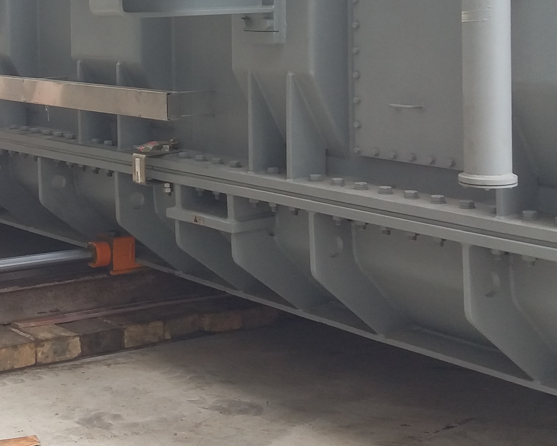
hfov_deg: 25.9
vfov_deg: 20.8
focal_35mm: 72
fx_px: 1187
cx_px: 106
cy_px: 33
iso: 50
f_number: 1.9
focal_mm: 3.7
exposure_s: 1/50
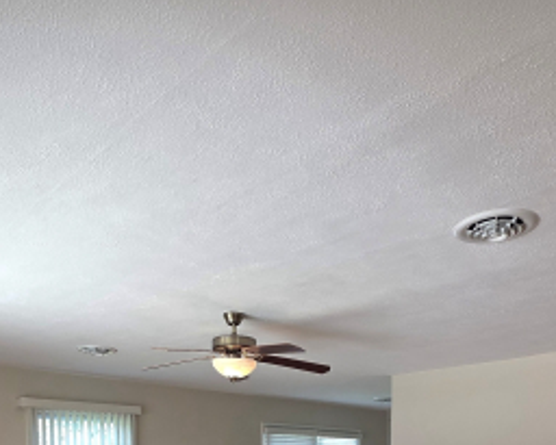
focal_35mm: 33
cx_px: 279
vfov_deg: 36.8
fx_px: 543
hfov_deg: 54.2
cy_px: 501
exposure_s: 1/120
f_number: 1.9
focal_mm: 2.2
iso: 64
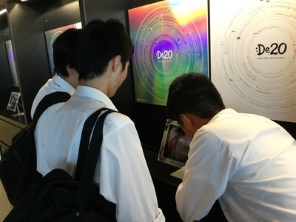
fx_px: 265
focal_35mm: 31
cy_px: 111
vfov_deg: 45.4
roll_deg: +3.4
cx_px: 148
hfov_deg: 58.4
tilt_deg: -12.9
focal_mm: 3.3
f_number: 2.4
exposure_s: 1/30
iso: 80
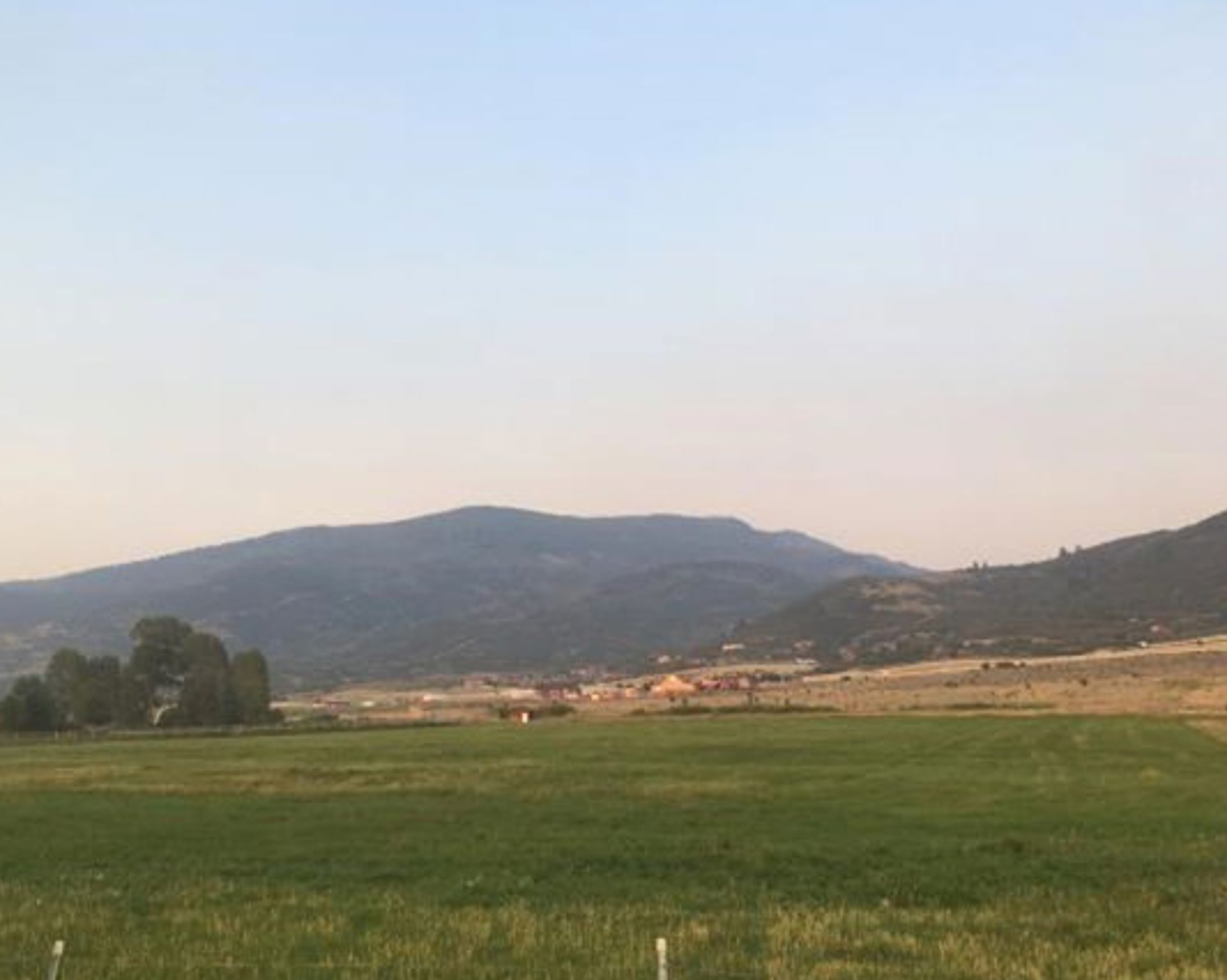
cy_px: 527
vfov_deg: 43.3
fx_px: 1234
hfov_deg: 52.6
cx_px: 516
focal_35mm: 34
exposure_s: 1/125
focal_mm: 4.15
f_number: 2.2
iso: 25
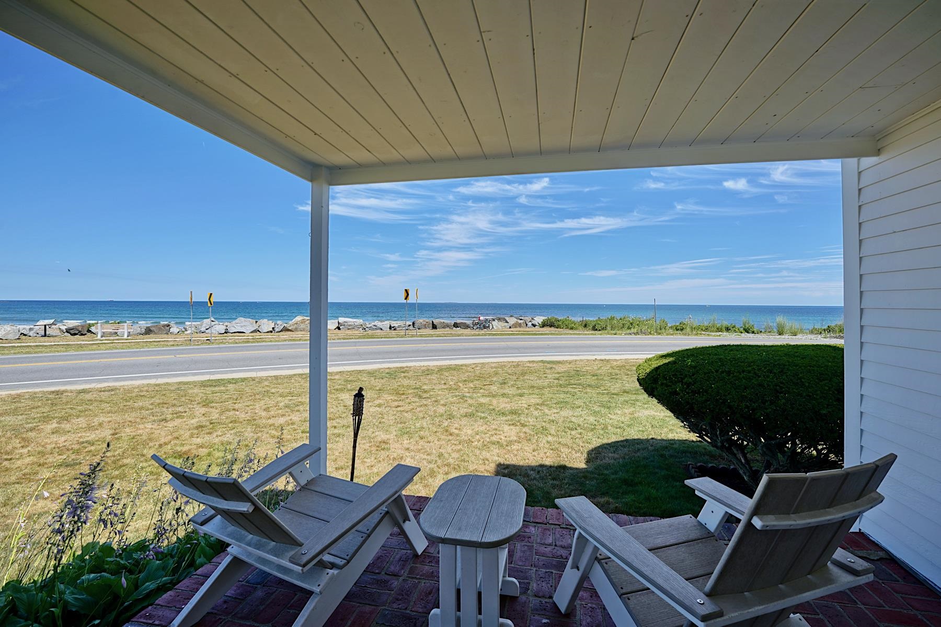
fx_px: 366
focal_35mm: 14
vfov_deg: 81.2
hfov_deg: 104.3
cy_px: 314
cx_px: 470
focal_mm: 14
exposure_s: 1/400
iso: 100
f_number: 8
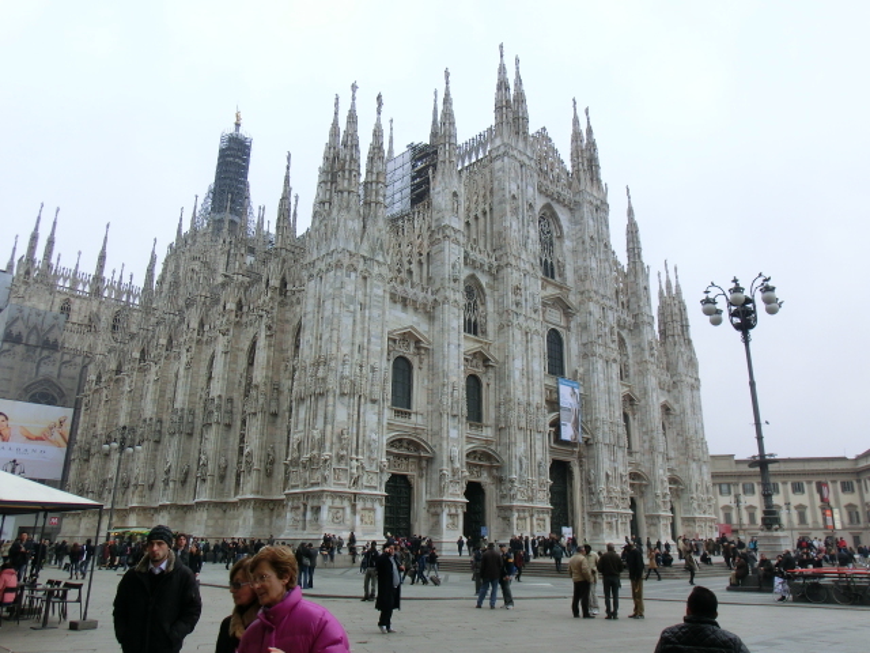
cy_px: 326
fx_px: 754
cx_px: 435
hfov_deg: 60.0
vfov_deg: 46.8
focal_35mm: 30
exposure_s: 1/200
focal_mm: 5.25
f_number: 3.5
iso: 100
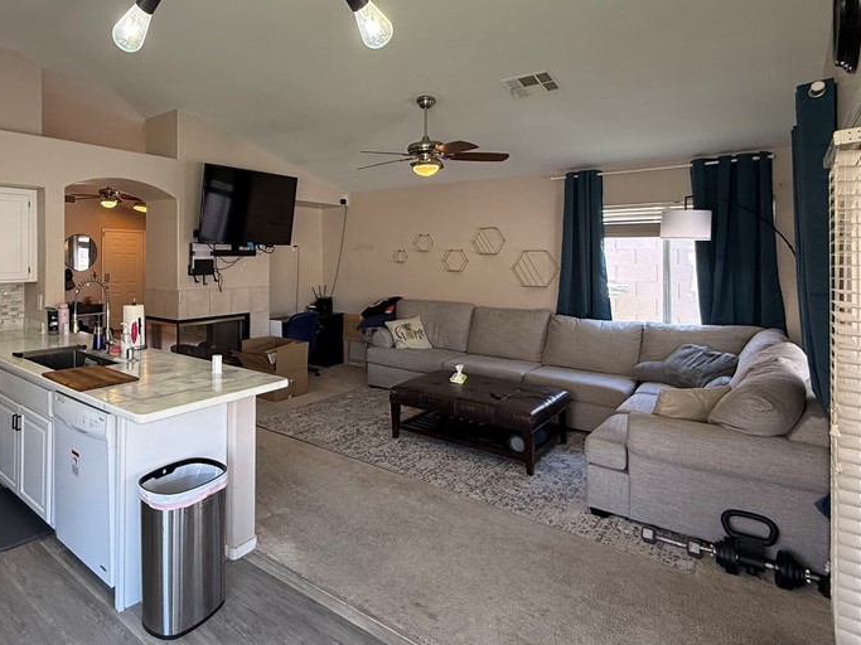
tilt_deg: +1.4
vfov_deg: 62.8
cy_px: 252
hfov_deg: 75.8
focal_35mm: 21
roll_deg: -0.5
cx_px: 267
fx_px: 522
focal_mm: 2.22
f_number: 2.2
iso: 160
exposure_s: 1/120
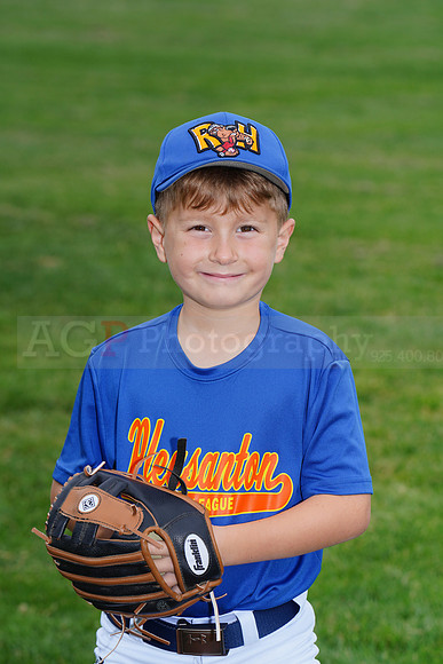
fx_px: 3689
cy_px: 332
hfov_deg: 6.9
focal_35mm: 200
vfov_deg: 10.3
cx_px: 222
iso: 160
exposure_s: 1/200
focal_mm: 200
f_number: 9
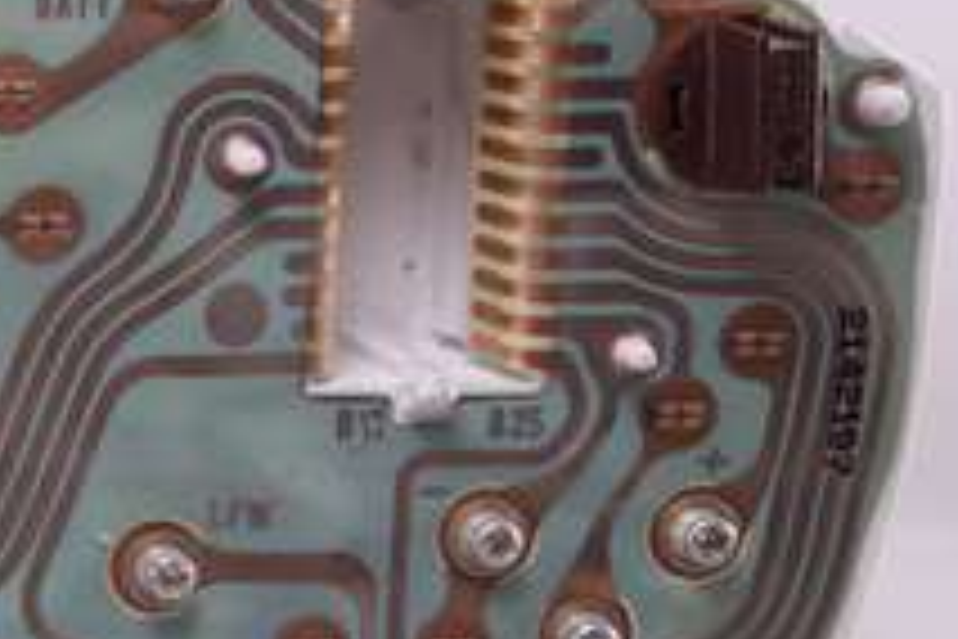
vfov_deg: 13.5
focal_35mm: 101
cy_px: 234
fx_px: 2688
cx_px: -684
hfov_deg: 17.1
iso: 125
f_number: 2.2
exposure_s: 1/100
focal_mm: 10.4
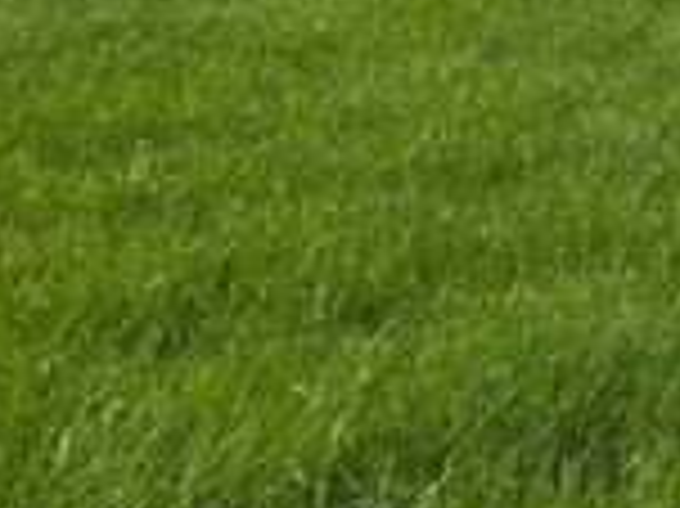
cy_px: -241
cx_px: 743
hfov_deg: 24.1
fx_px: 1492
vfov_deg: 17.5
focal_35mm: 76
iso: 25
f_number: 1.8
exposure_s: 1/3126
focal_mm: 5.4
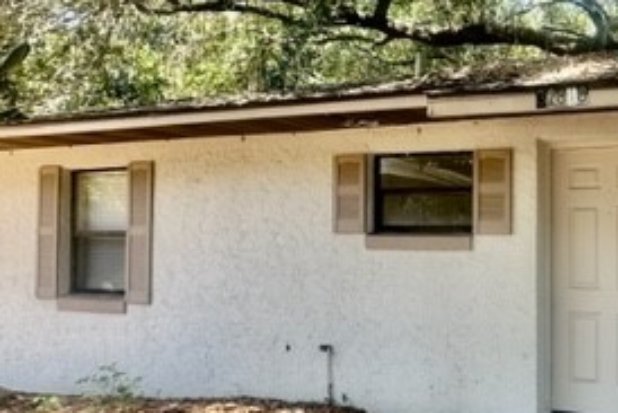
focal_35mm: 34
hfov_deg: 50.3
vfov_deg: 38.9
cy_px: 214
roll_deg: -0.3
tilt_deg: +1.4
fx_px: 584
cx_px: 541
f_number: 2.2
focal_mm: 2.22
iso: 40
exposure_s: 1/208
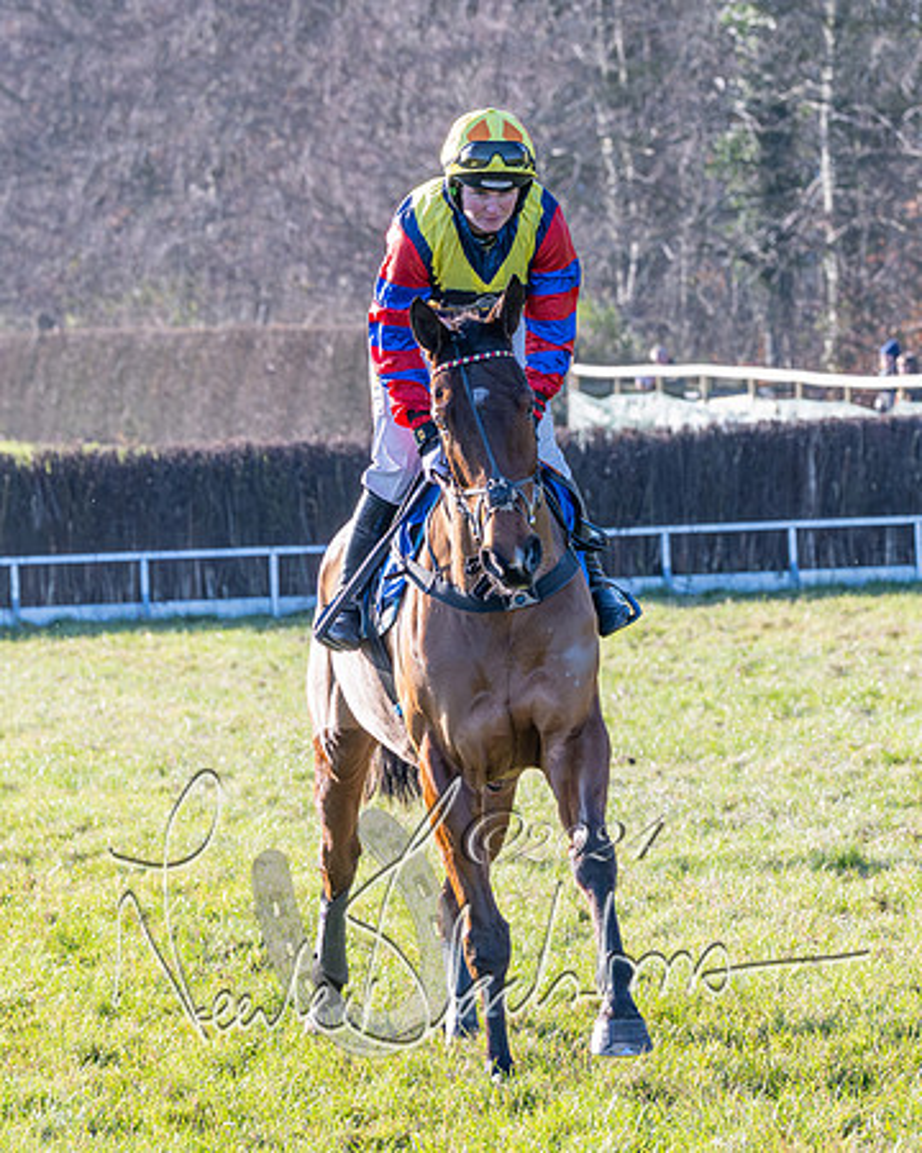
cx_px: 467
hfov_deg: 6.2
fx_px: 8510
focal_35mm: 249
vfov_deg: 7.7
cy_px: 575
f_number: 5
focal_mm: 110
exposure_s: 1/1600
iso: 400
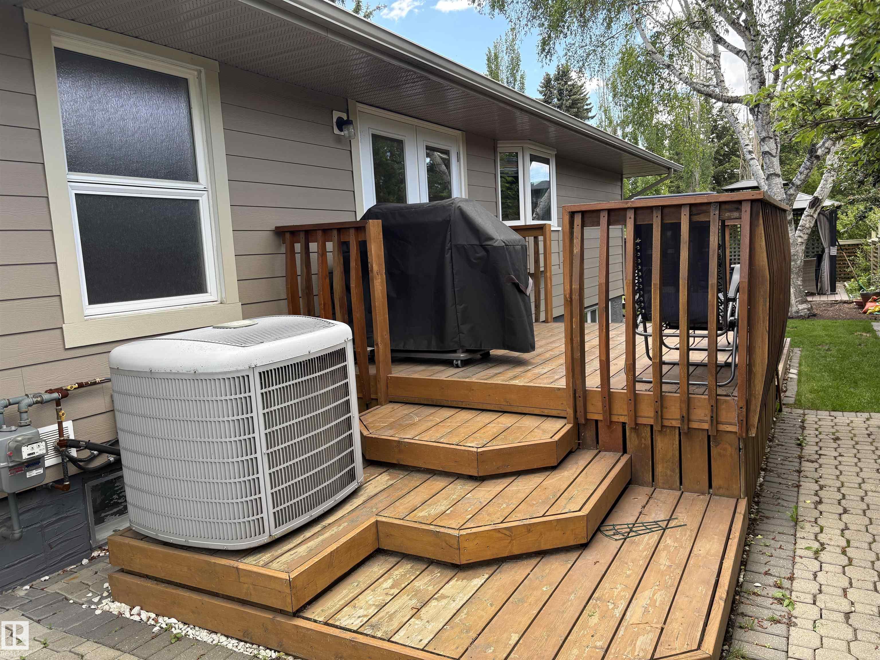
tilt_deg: -6.5
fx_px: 661
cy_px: 330
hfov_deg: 67.3
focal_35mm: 26
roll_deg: +3.6
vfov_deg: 53.1
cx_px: 440
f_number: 1.6
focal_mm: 5.96
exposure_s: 1/468
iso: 64
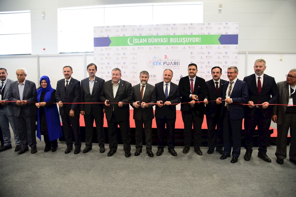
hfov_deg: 73.7
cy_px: 98
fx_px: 197
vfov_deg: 53.2
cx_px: 148
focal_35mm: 24
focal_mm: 24
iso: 800
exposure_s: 1/40
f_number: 4
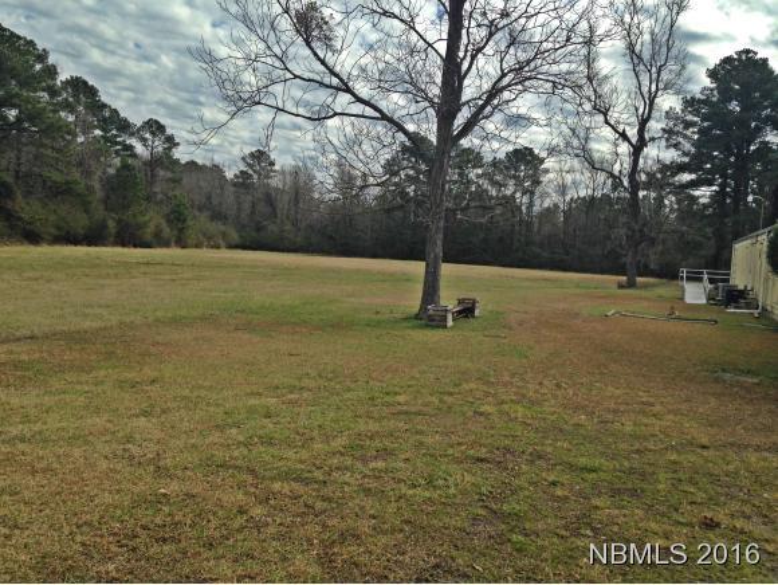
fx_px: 742
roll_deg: -2.5
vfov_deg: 43.0
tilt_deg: -4.6
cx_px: 389
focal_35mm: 33
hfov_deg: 55.3
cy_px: 292
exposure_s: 1/2088
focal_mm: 4.12
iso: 50
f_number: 2.4
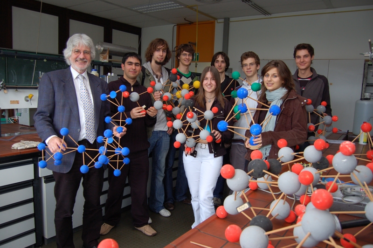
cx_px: 186
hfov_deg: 67.4
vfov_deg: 47.9
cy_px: 124
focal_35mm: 27
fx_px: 280
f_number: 4
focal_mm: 18
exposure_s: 1/60
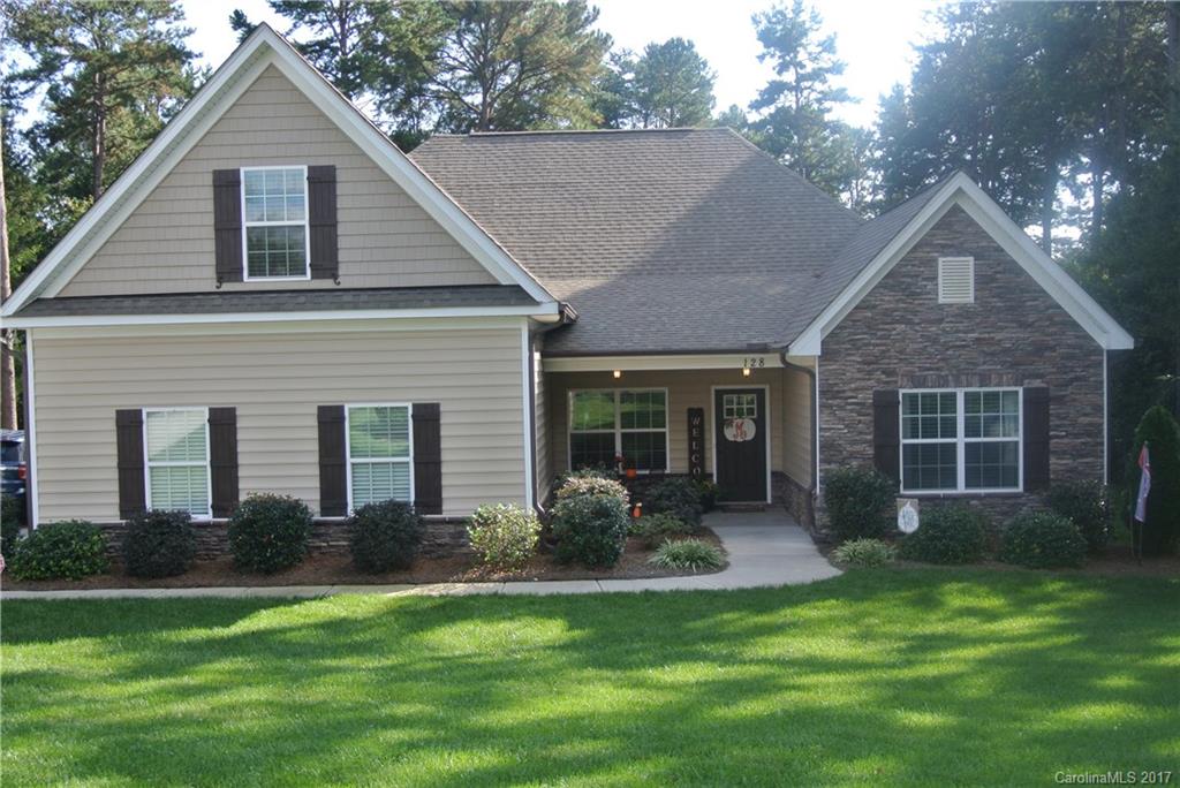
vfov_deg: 36.9
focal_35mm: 36
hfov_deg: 53.1
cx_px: 590
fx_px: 1181
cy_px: 394
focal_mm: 13.6
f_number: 4
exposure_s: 1/250
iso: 100
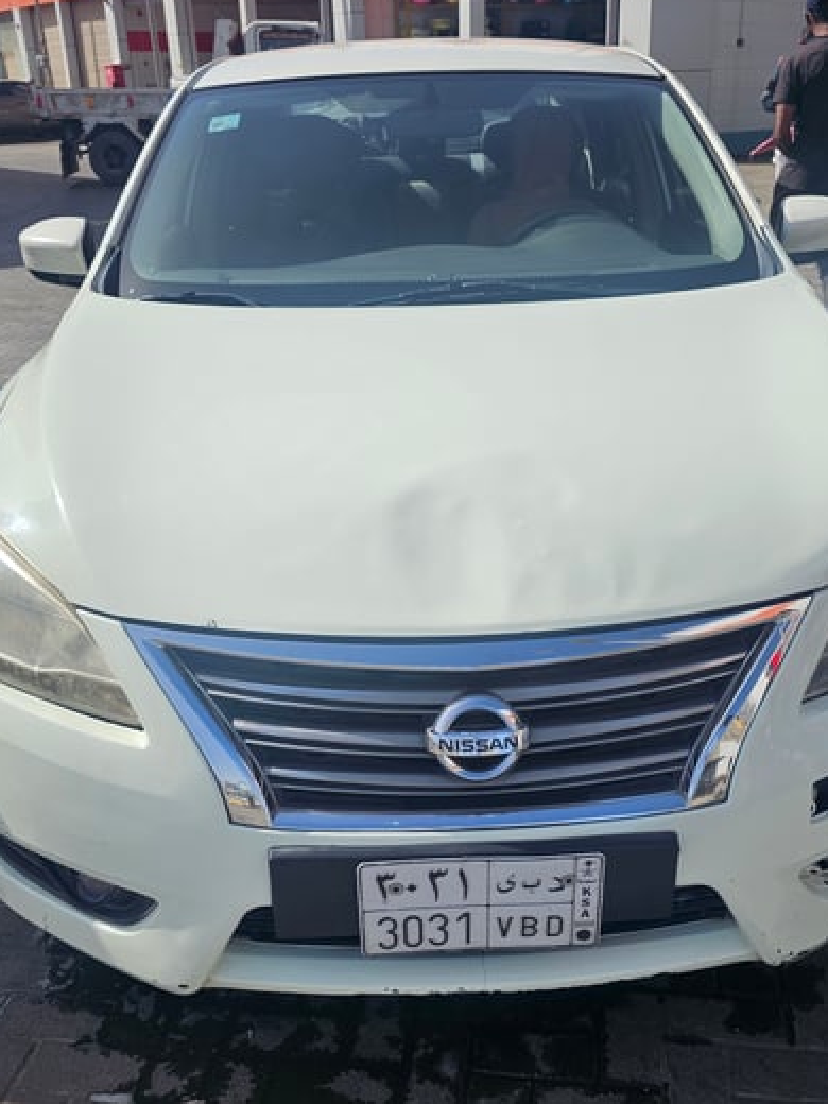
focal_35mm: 34
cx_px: 467
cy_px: 631
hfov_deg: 41.7
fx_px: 1084
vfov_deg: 53.8
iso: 10
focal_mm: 6.3
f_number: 1.7
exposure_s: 1/1105
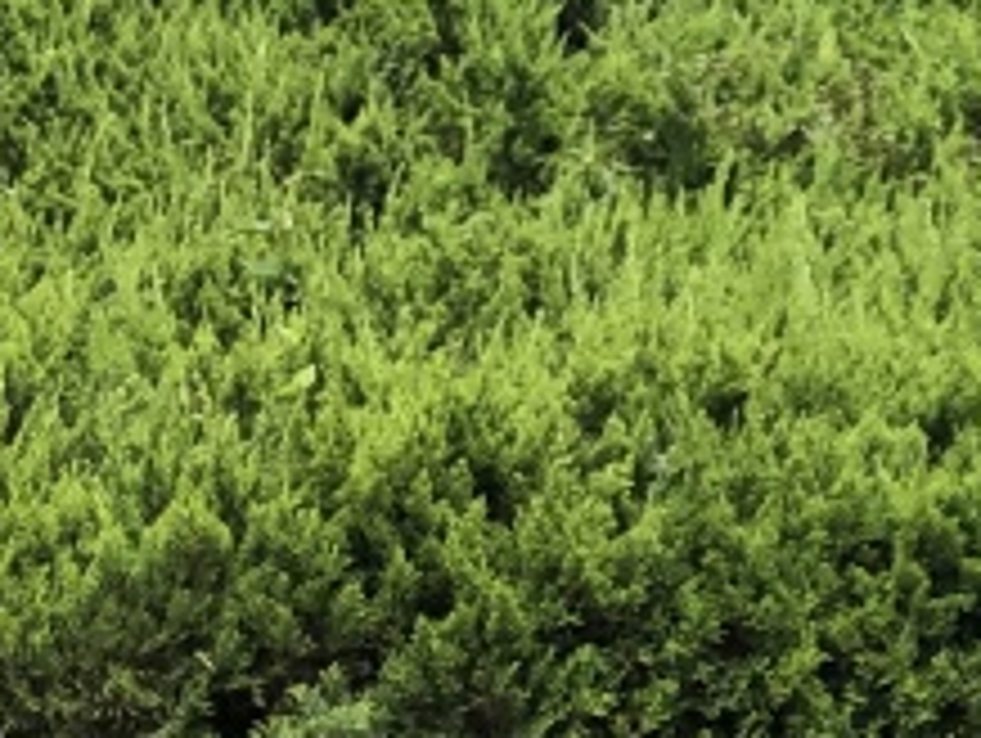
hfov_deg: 11.3
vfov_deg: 8.8
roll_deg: -1.6
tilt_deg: +9.8
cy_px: -1026
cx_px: 2110
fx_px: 4369
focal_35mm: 154
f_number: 1.8
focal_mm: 4
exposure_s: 1/2088
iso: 20
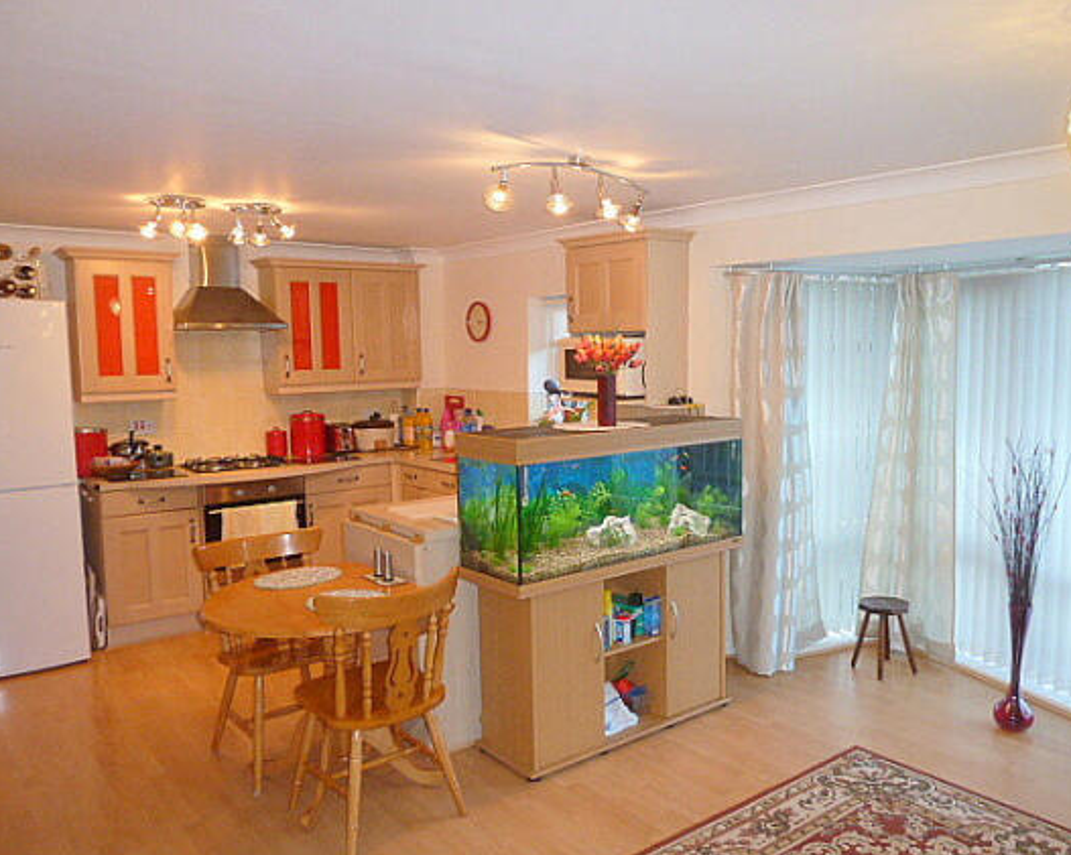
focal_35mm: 27
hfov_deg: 64.0
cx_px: 570
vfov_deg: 53.1
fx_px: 855
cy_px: 442
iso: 200
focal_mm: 4.1
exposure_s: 1/30
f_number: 3.3
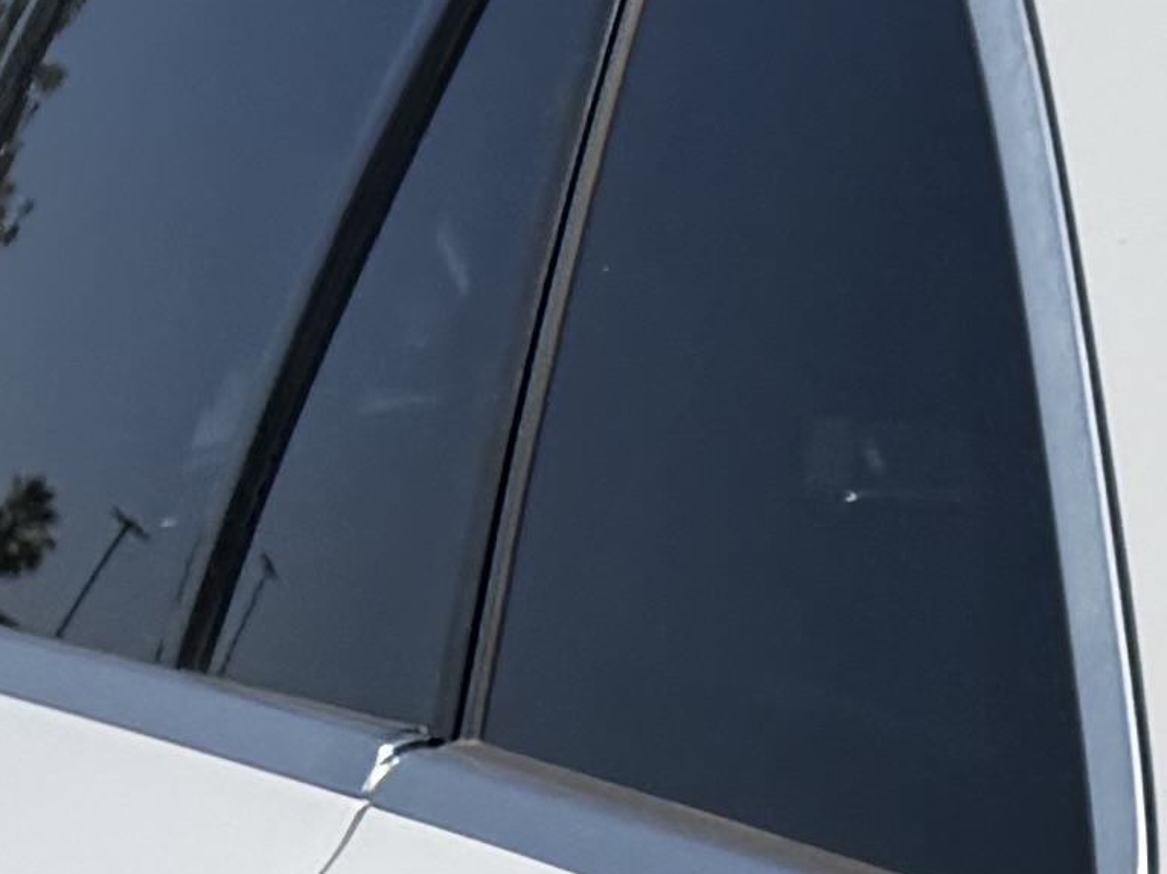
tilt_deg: -14.1
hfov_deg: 9.4
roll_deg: -4.8
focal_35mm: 179
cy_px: 2193
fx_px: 6033
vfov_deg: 7.6
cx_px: 3129
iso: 80
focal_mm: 6.76
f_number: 1.78
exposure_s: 1/11905
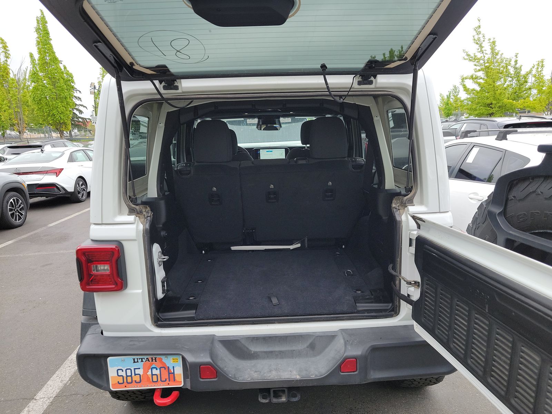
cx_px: 276
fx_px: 383
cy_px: 207
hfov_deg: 71.6
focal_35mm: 24
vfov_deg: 56.8
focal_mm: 6.7
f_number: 1.8
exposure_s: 1/119
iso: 50
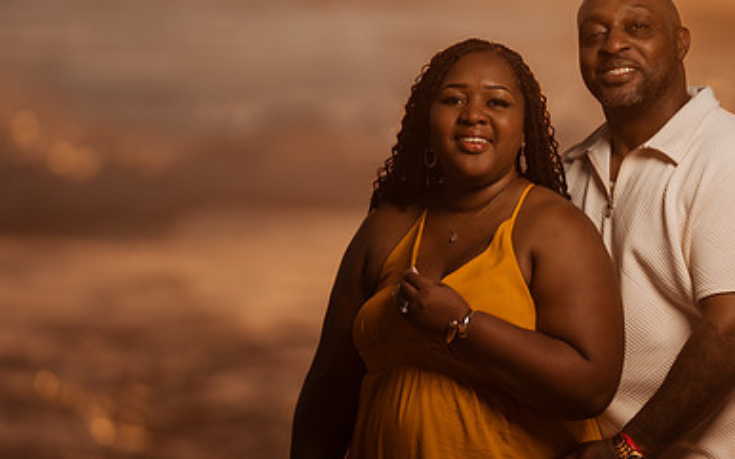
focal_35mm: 207
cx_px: 495
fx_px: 4145
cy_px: 279
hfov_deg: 10.1
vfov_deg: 6.3
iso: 100
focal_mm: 135
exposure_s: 1/8000
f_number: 1.8
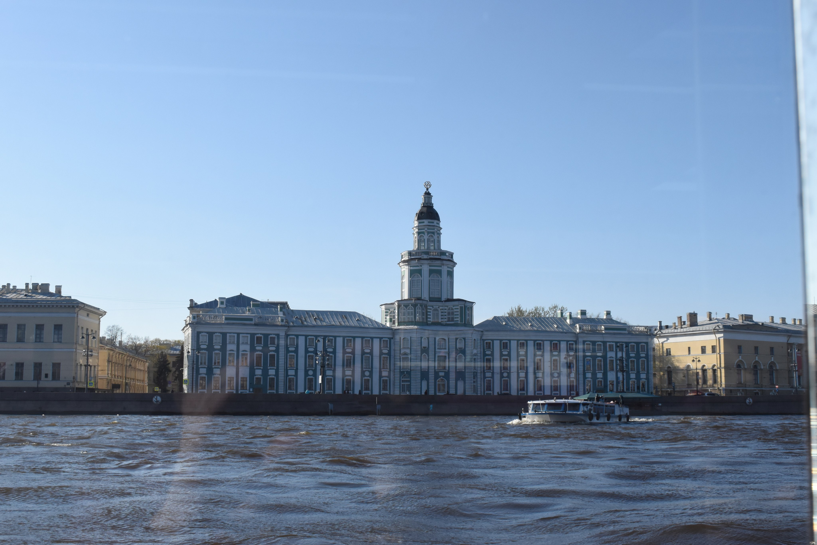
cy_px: 272
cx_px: 408
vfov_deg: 29.9
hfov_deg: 43.6
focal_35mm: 45
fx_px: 1021
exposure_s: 1/500
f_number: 11
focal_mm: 30
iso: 800
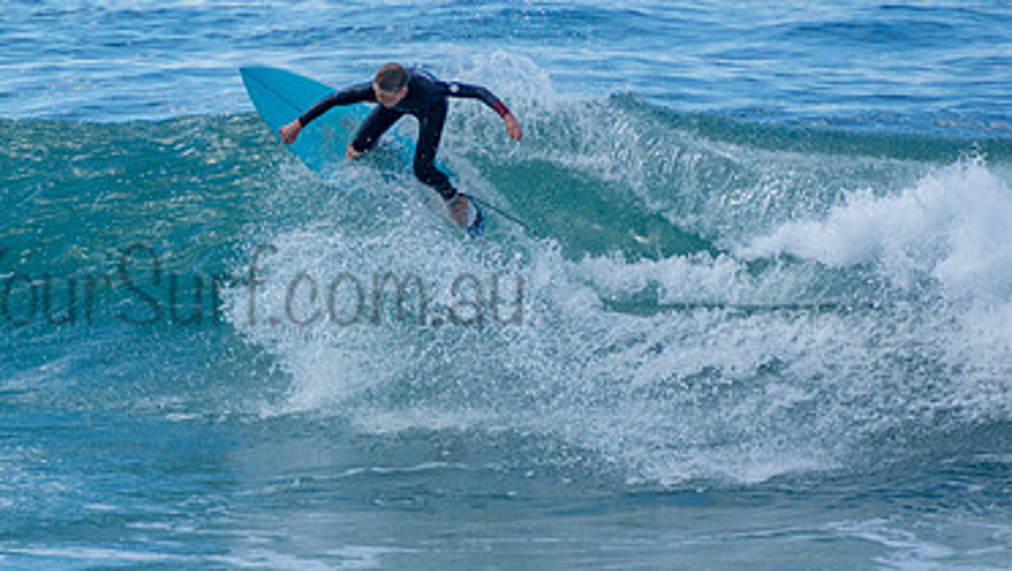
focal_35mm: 979
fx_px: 26293
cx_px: 237
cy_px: 262
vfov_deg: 1.2
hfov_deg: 2.2
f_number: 5.6
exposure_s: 1/2000
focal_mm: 400
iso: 450
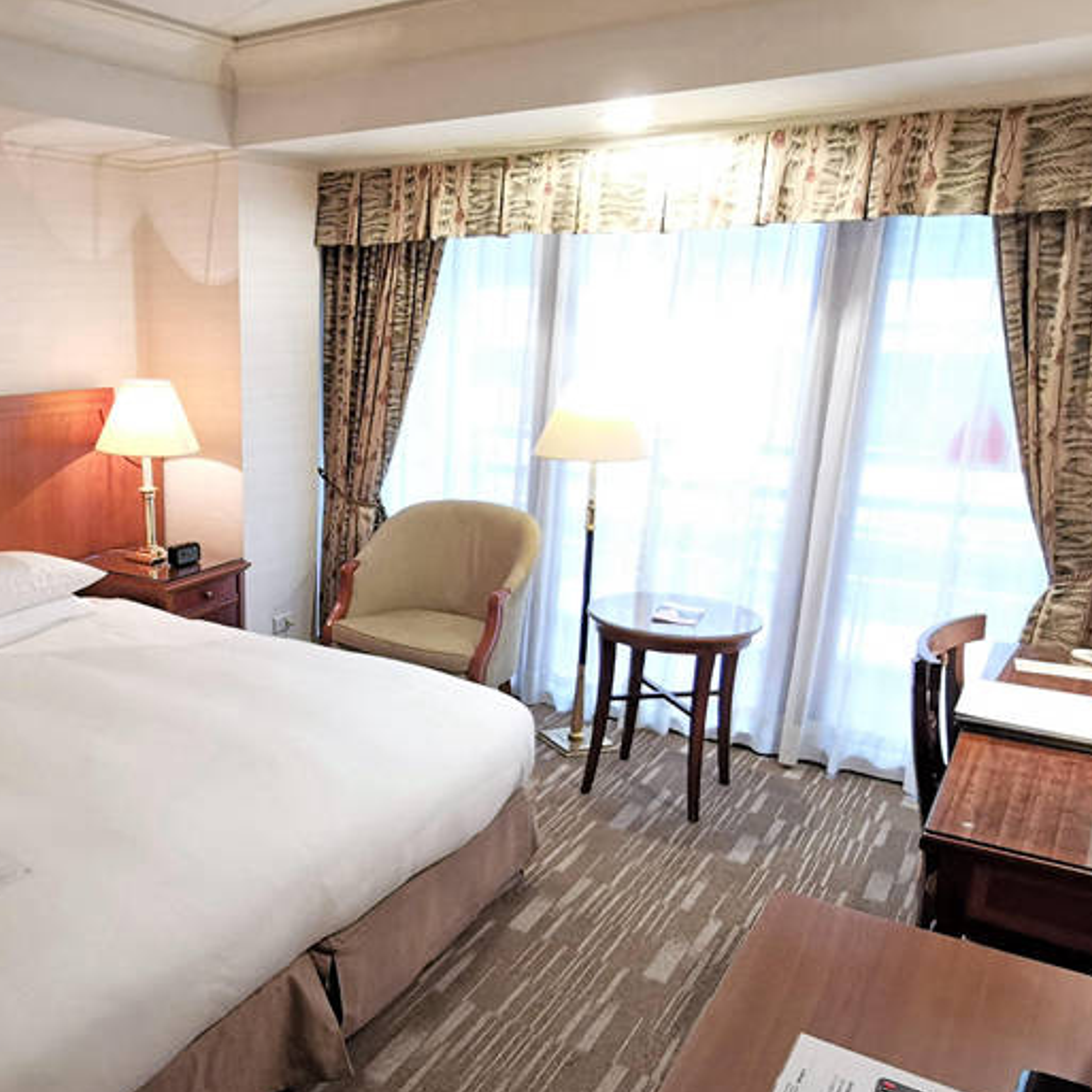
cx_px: 255
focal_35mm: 30
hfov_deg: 51.4
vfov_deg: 53.9
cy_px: 609
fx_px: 1071
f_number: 2.2
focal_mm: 2.26
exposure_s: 1/30
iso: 640
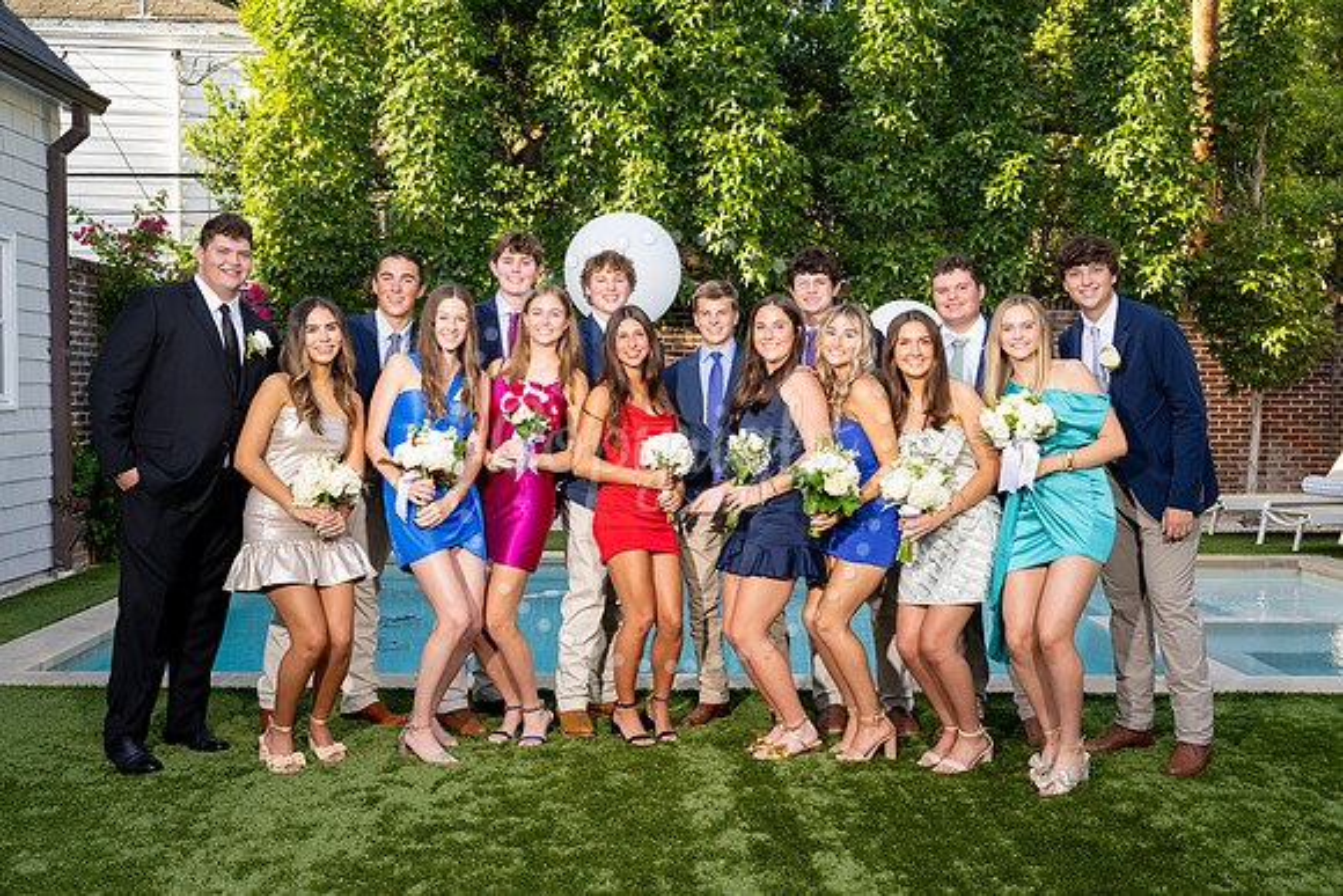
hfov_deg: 51.9
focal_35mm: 37
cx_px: 672
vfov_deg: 36.0
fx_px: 1381
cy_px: 448
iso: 400
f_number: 8
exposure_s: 1/100
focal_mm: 37
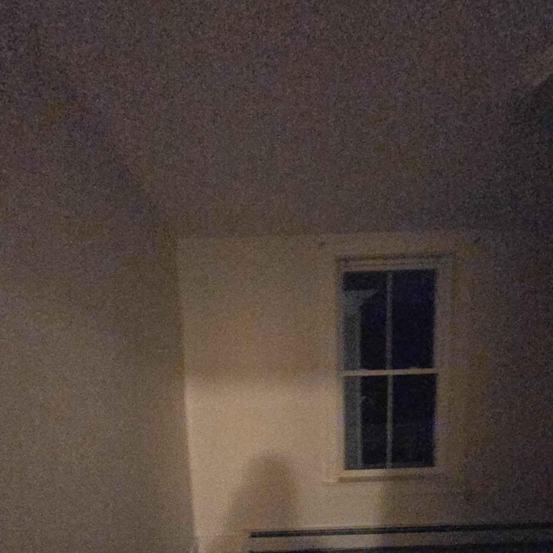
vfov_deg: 71.7
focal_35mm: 19
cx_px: 269
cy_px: 422
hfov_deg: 77.7
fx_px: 343
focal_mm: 1.7
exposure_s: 1/24
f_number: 2.2
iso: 2500
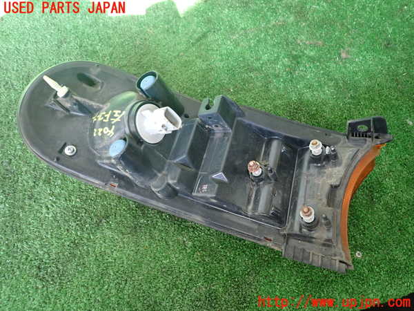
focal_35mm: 25
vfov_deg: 54.9
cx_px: 207
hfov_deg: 69.4
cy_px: 156
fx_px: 299
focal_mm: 4.5
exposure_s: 1/60
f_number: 2
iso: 320
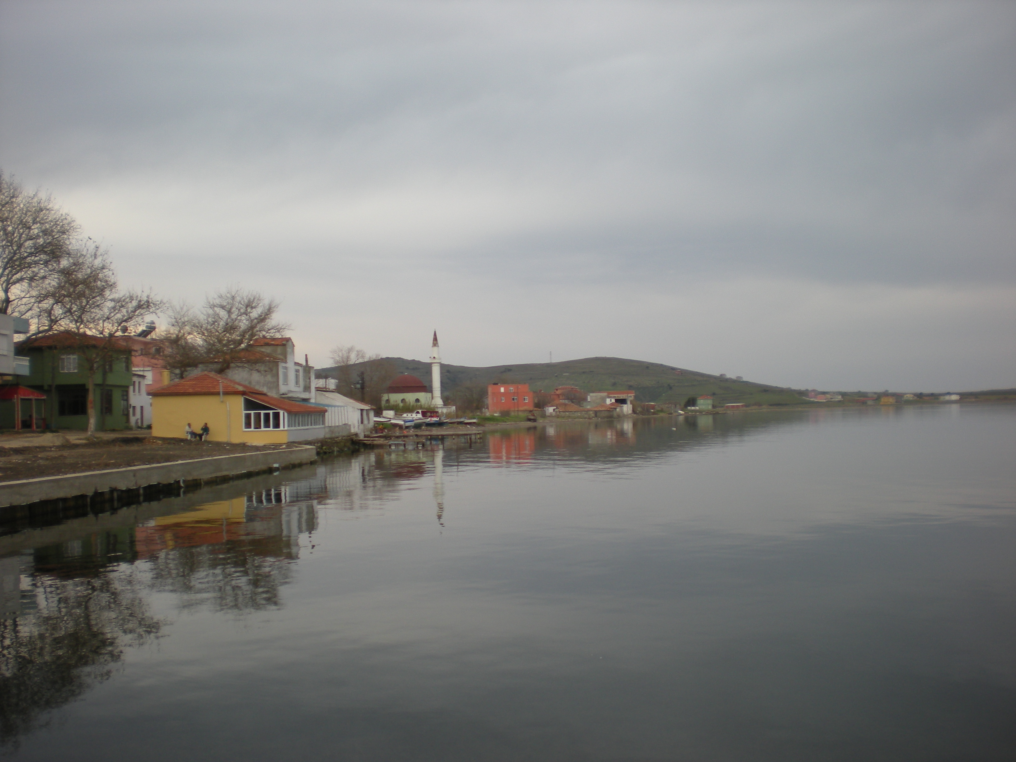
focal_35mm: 38
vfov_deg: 37.7
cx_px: 508
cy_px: 381
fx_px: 1115
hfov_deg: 49.0
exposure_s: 1/168
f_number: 3.1
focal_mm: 6.3
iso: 64
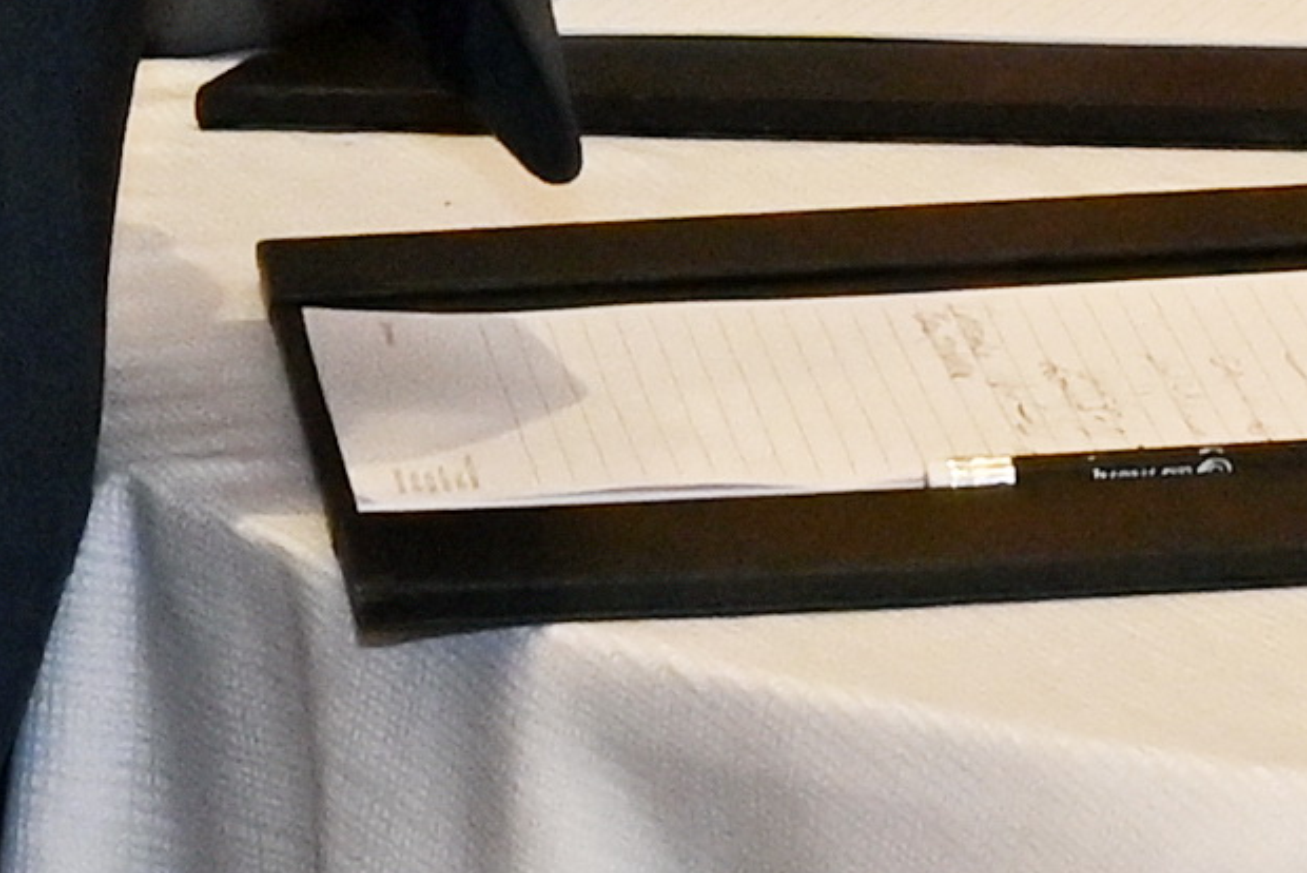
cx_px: 723
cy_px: -1600
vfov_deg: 3.2
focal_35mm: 425
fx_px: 15436
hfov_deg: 4.8
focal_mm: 45
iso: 1250
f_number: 8
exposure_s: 1/100
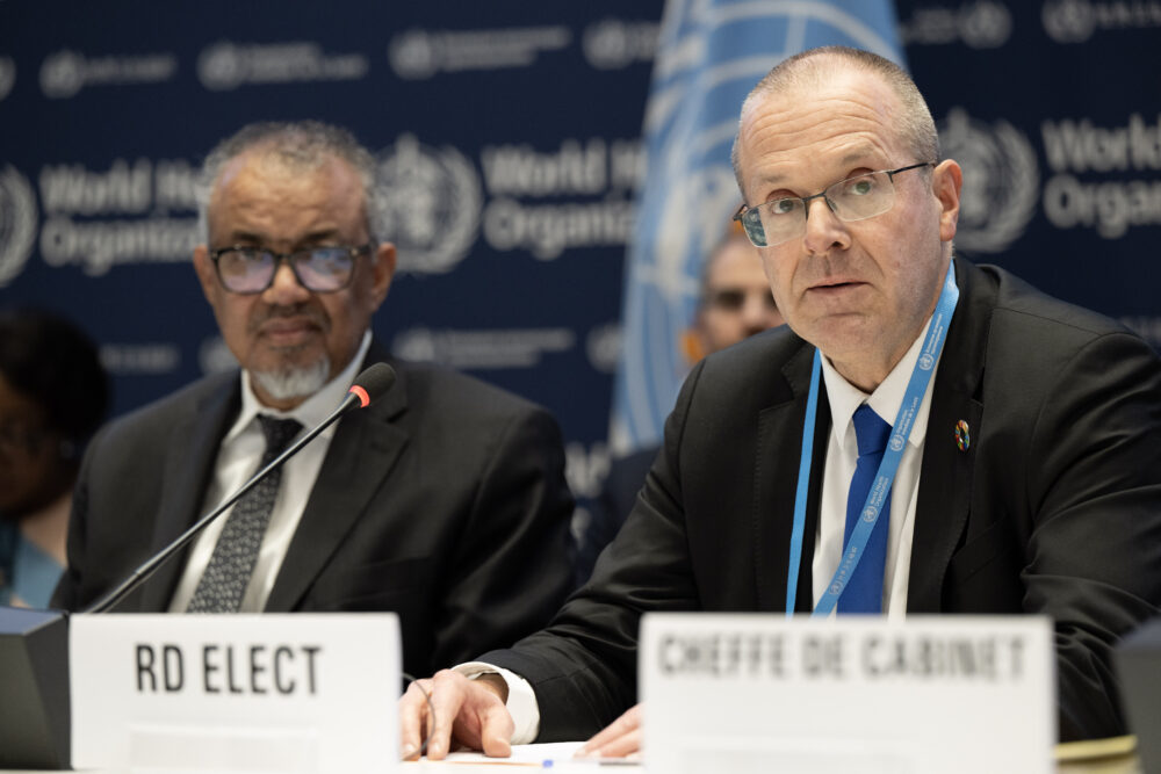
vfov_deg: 10.2
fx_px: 4354
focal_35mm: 135
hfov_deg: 15.2
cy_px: 387
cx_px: 580
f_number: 3.5
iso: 1600
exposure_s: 1/200
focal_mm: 135
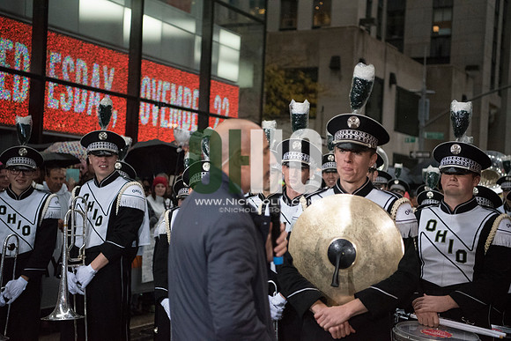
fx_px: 823
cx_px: 256
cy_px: 170
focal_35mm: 58
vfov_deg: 23.4
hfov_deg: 34.5
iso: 10000
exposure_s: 1/4000
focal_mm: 58
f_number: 2.8
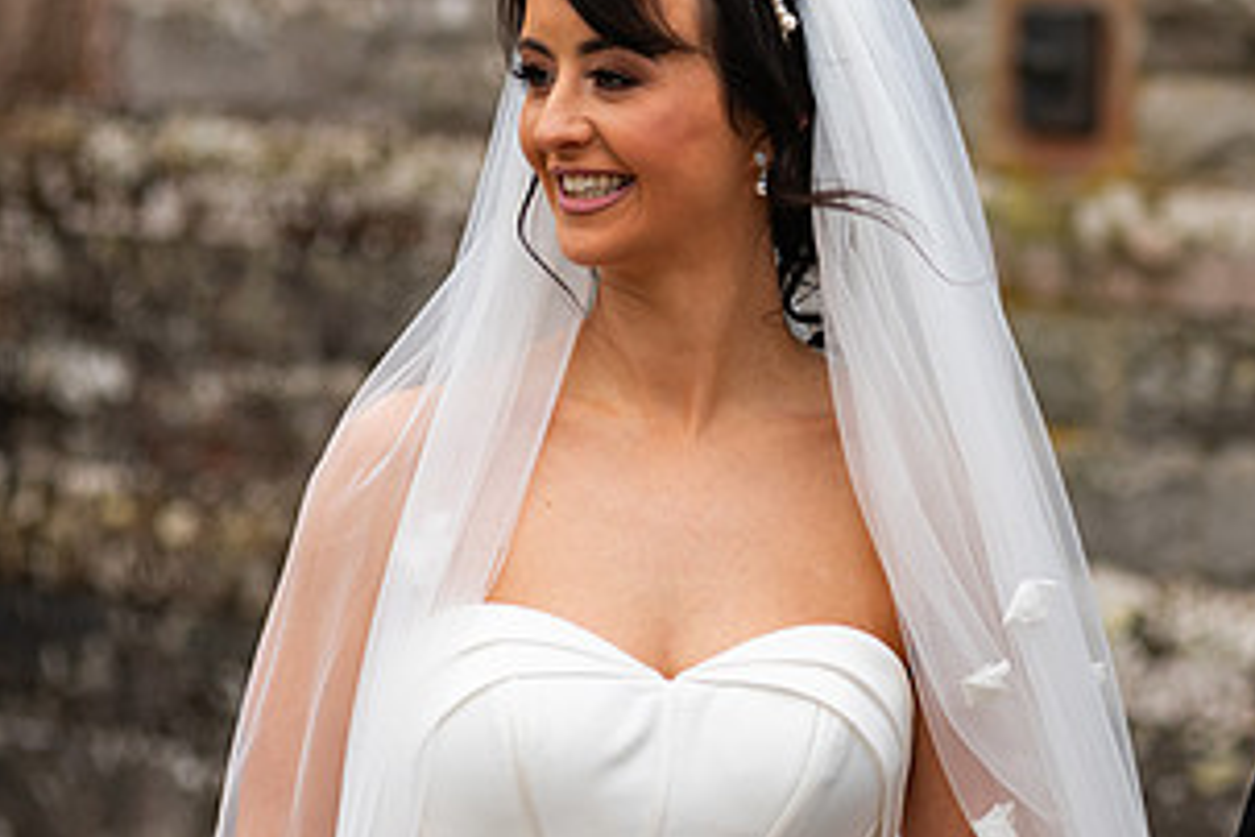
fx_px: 8331
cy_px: 425
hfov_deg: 8.6
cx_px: 1122
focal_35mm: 239
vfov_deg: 5.7
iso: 160
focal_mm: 125
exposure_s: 1/160
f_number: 3.5
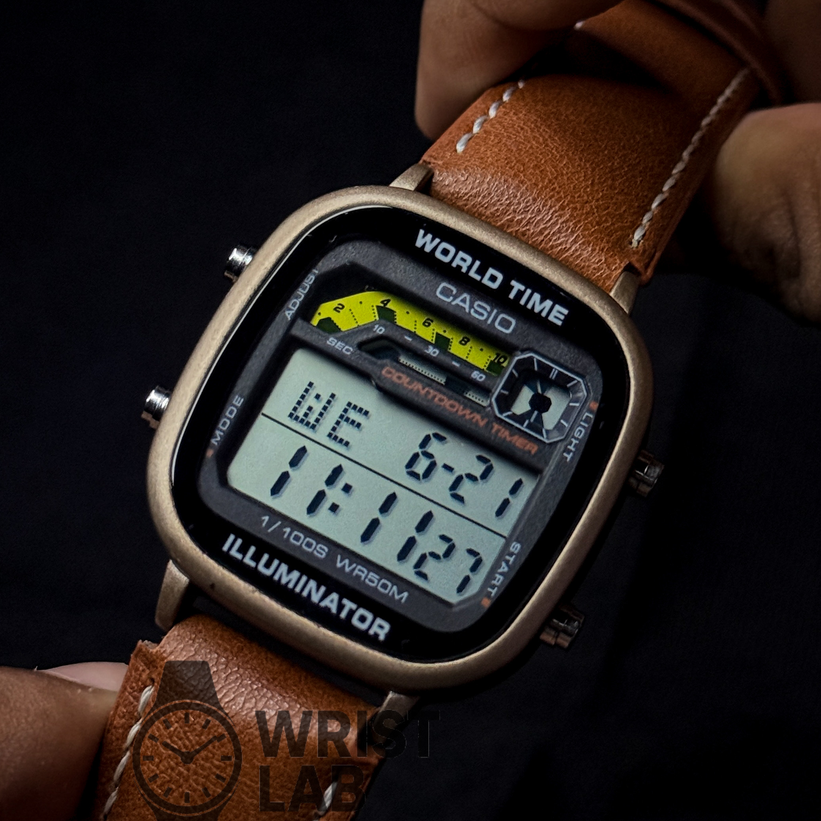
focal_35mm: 57
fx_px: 1529
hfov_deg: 30.0
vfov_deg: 30.0
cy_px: 470
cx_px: 408
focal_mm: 6.76
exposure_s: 1/30
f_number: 1.8
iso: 640
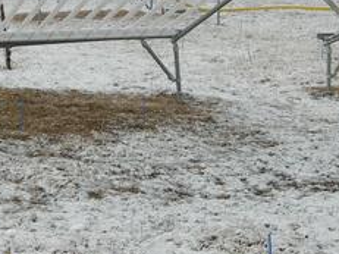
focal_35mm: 115
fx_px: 1126
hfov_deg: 17.1
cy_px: 2
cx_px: 161
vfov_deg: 12.7
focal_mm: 7.8
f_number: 4.8
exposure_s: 1/651
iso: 50
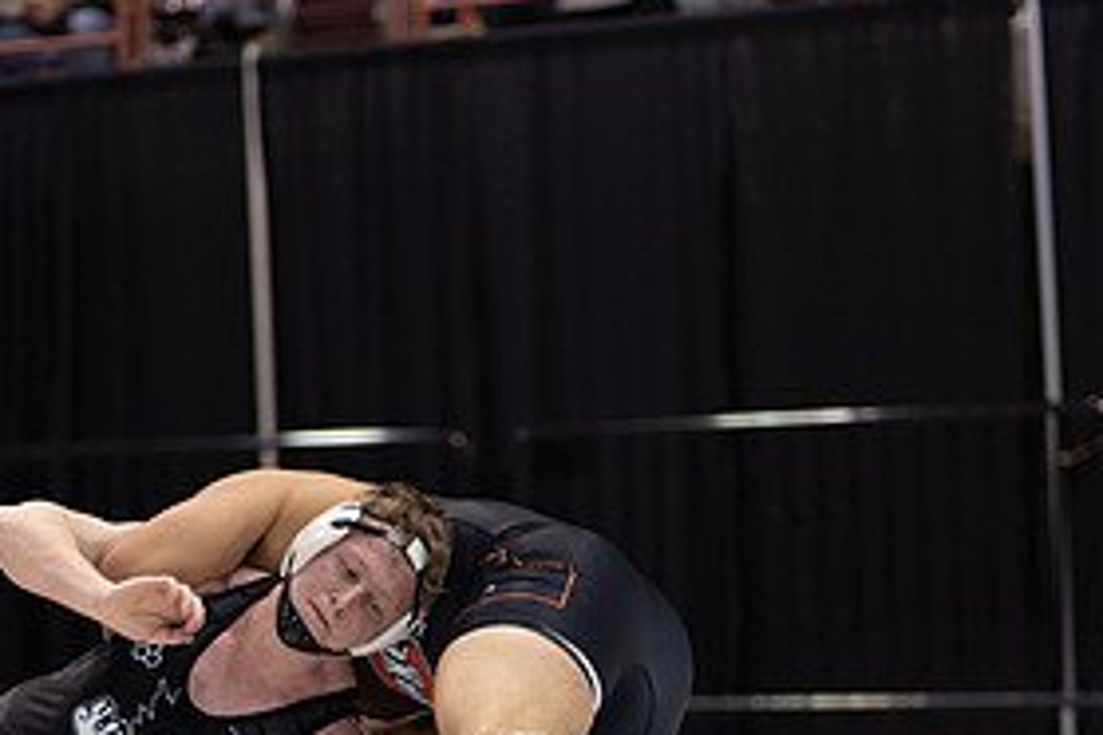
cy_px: 733
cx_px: 510
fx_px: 5423
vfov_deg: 7.7
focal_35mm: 177
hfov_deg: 11.6
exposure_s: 1/500
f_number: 1.8
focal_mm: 85
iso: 1600
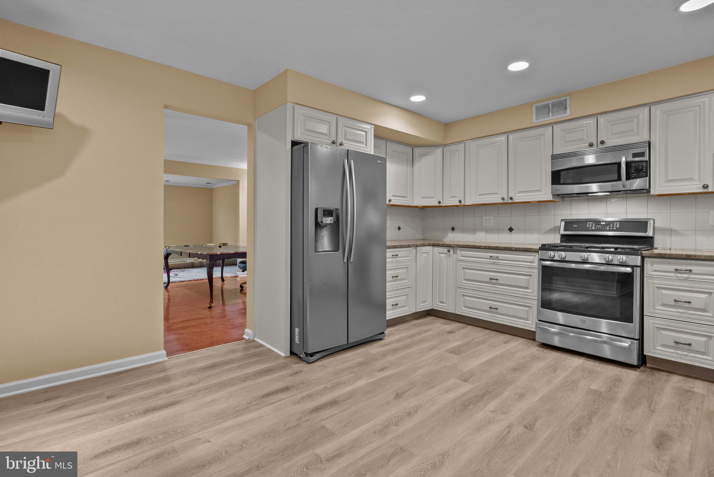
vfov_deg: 70.5
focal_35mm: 17
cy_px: 238
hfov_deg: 93.3
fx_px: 337
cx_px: 357
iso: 2000
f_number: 8
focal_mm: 17
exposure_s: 1/6
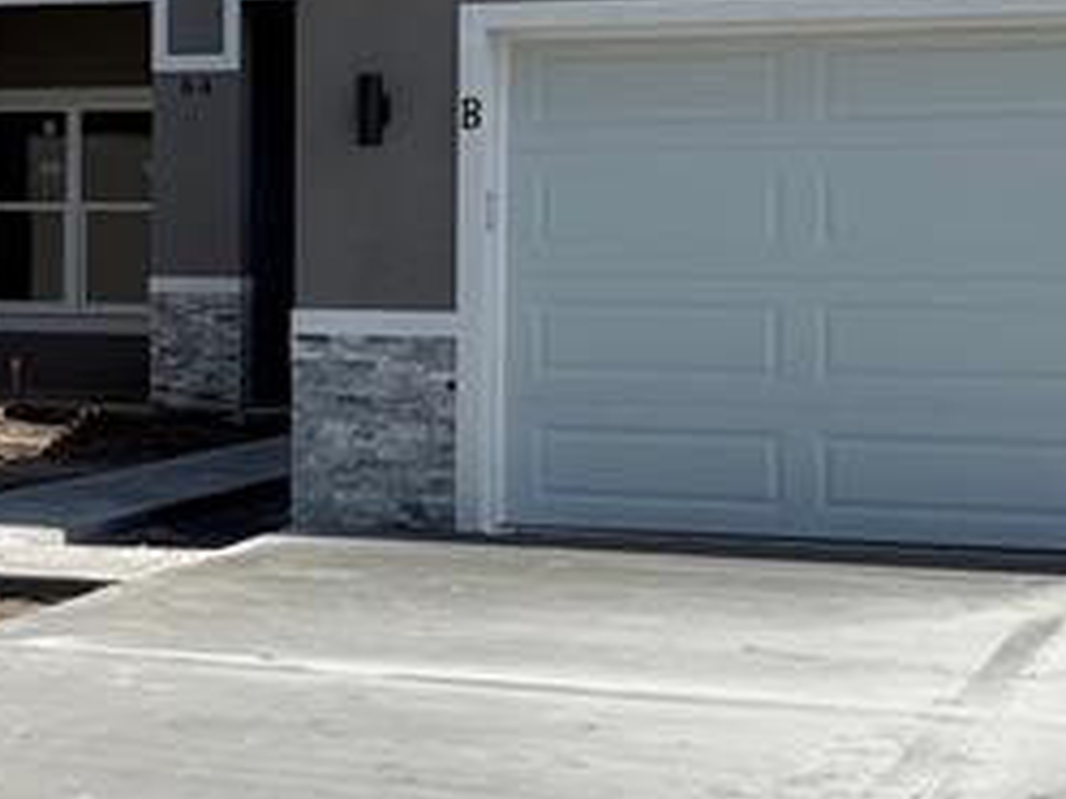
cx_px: 39
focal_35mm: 99
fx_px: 3049
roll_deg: -0.4
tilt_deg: +3.5
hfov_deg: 19.3
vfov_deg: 14.9
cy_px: 223
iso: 80
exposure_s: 1/6711
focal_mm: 6.76
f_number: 1.78
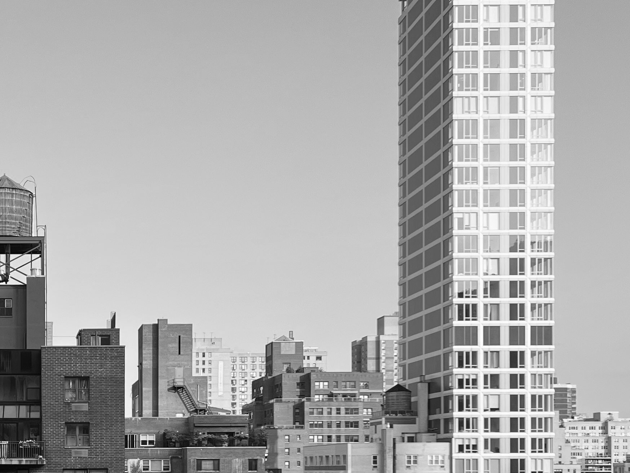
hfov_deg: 30.4
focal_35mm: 60
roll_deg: +0.4
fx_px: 1092
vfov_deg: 23.5
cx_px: 35
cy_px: 461
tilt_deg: +0.4
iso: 50
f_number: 1.5
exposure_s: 1/1869
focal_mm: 5.7
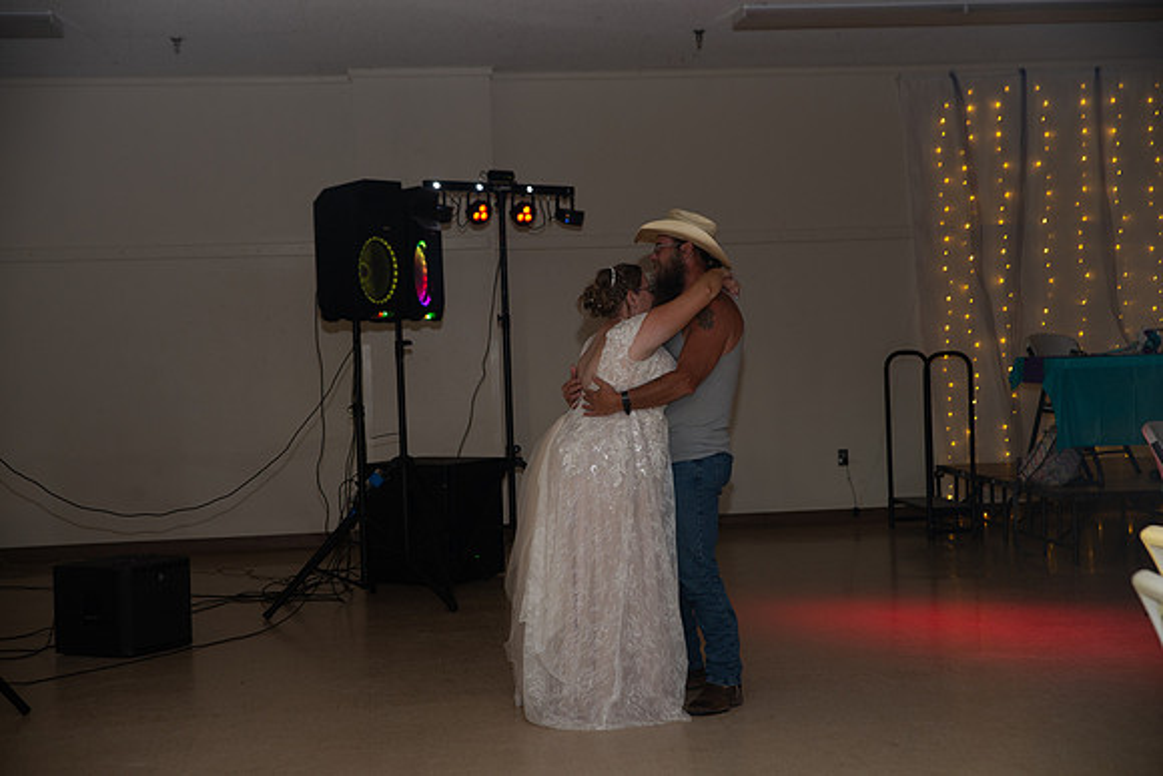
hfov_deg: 32.4
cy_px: 388
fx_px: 2003
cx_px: 582
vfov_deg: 21.9
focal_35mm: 62
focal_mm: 62
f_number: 3.5
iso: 800
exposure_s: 1/125
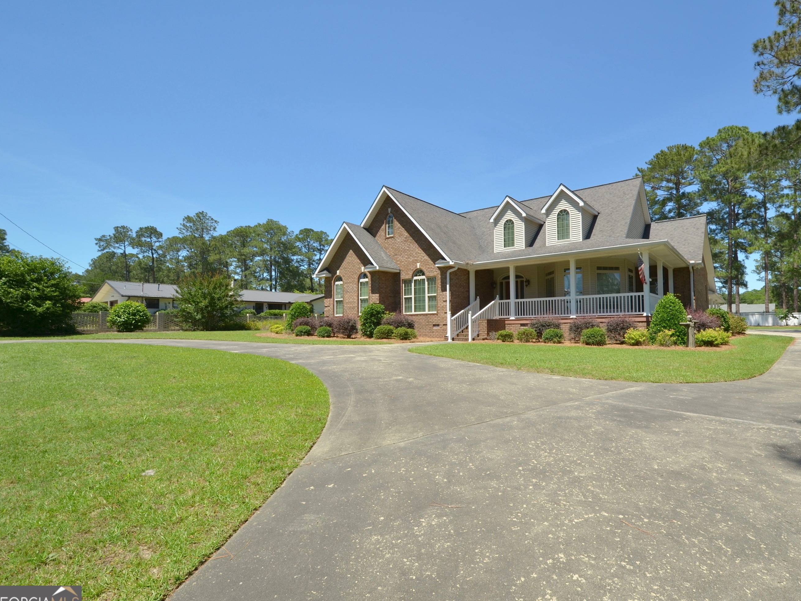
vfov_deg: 74.7
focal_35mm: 17
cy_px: 303
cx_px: 461
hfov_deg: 90.4
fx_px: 393
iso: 200
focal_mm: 10
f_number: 9
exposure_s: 1/250
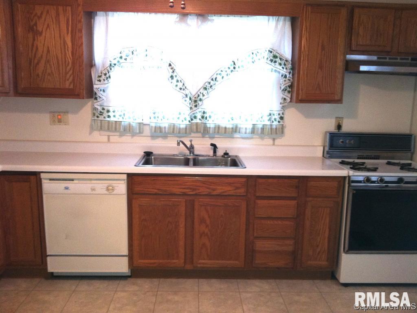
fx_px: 422
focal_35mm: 35
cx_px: 208
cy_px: 156
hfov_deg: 52.6
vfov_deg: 40.7
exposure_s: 1/15
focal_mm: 3.85
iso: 160
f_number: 2.8
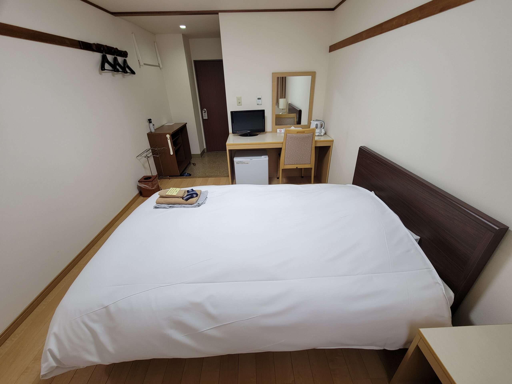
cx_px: 256
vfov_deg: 89.9
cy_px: 192
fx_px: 192
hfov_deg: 106.2
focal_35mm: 13
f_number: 2.2
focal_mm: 2.2
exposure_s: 1/50
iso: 100
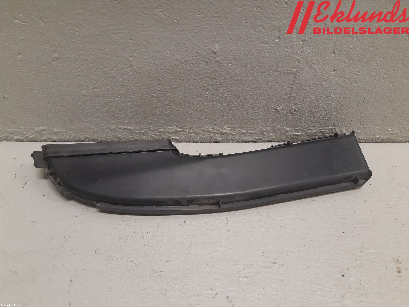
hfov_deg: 67.3
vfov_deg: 53.1
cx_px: 204
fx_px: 307
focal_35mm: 26
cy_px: 154
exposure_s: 1/50
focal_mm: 3.93
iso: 160
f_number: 1.7
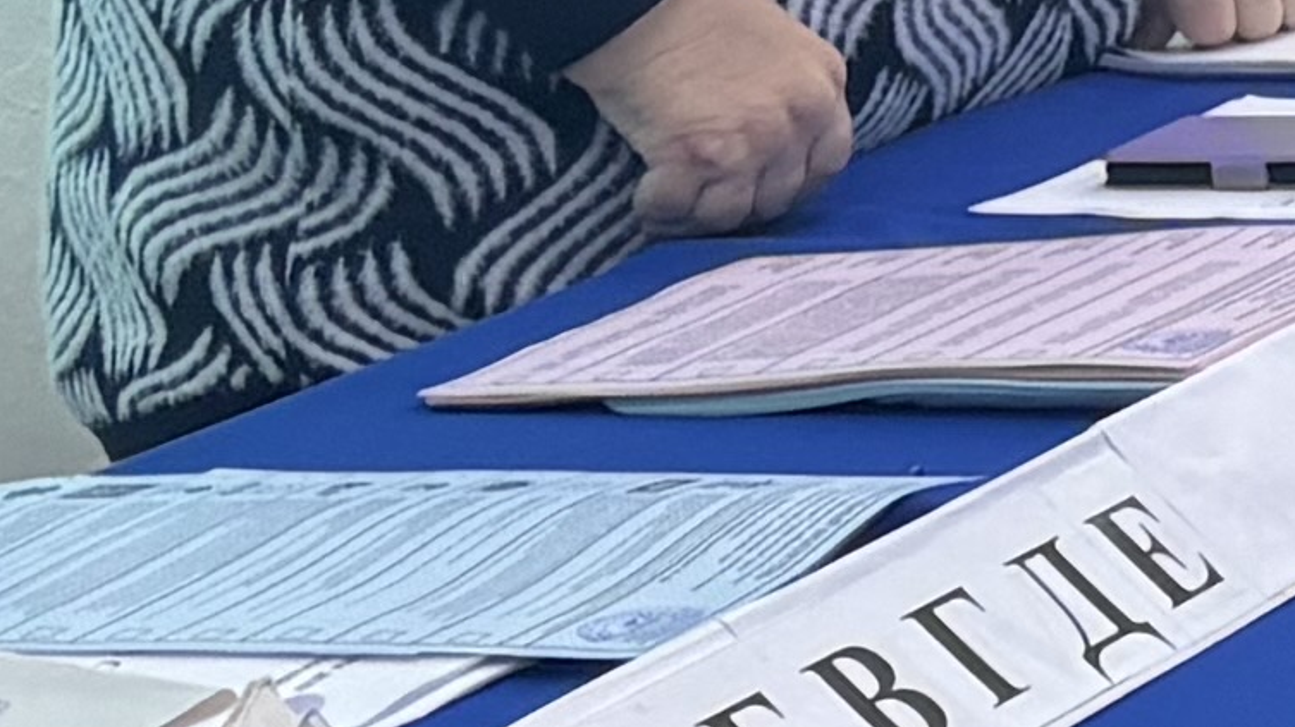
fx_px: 7380
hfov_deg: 8.4
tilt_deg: -12.8
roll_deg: +1.7
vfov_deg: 5.6
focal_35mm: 215
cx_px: 3861
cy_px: 7
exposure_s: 1/50
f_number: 1.6
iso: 64
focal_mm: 5.96
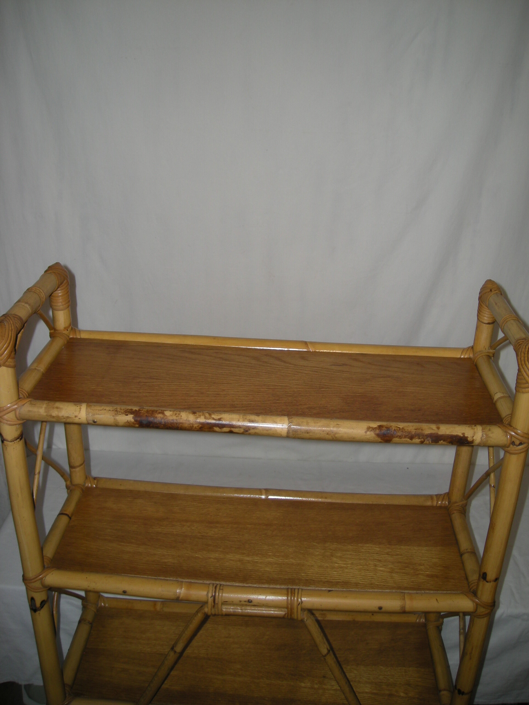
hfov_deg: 40.7
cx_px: 264
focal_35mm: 35
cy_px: 352
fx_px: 713
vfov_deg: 52.6
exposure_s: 1/38.8
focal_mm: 5.7
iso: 50
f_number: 2.8
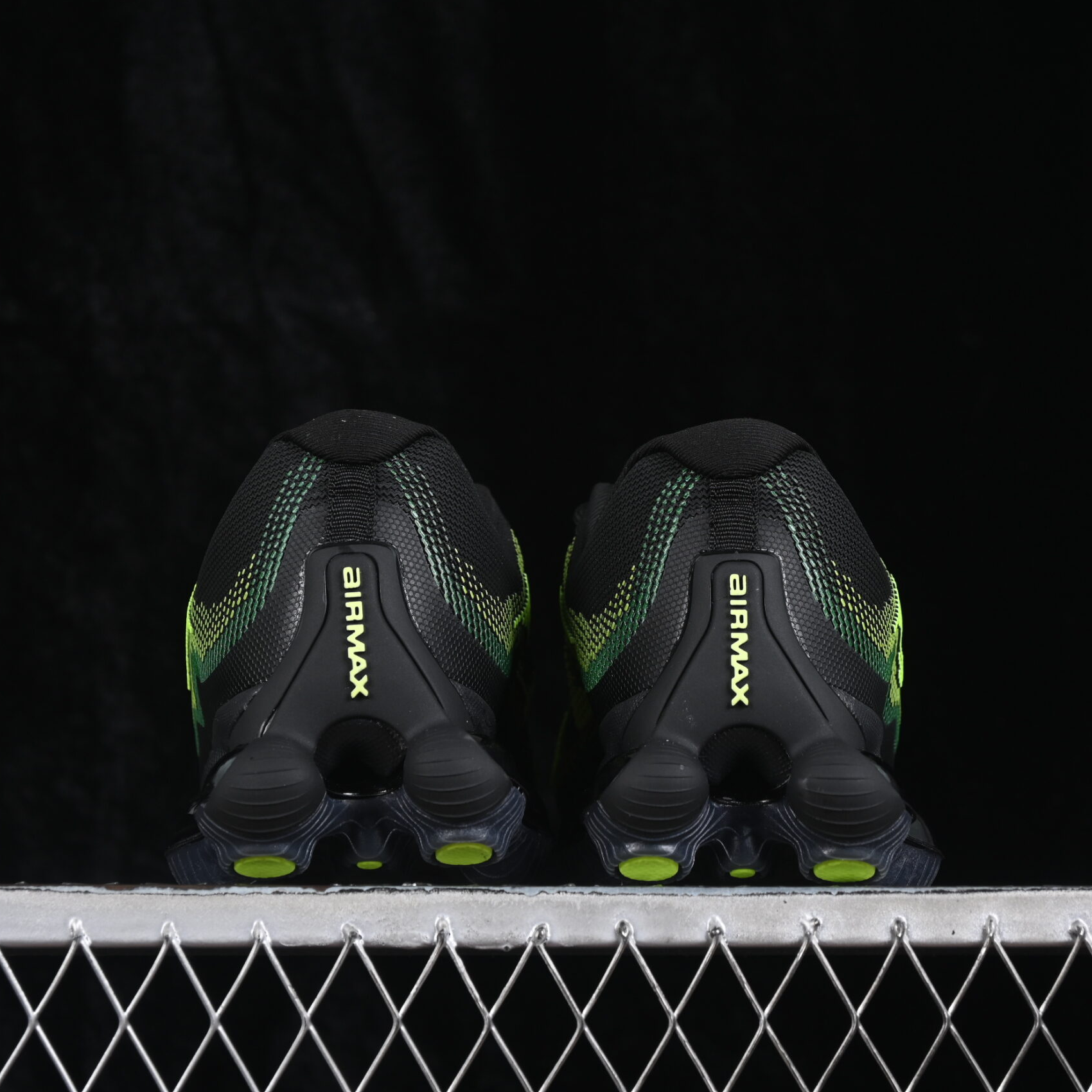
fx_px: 3426
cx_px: 546
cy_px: 545
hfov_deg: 18.1
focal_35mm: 96
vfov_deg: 18.1
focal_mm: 50
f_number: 6.3
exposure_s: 1/60
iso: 160
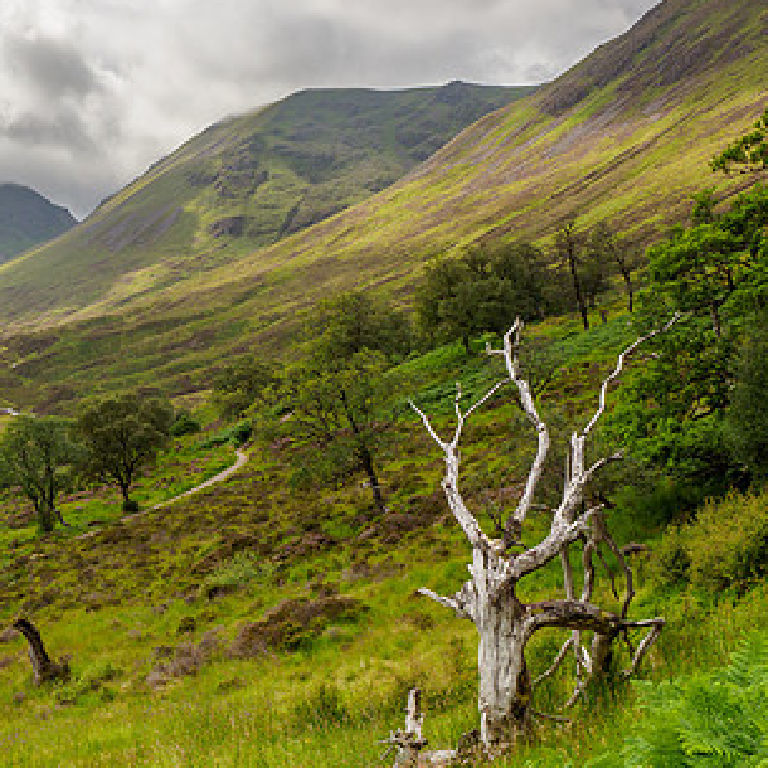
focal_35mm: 47
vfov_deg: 36.1
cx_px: 118
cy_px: 374
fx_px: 1180
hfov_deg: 34.6
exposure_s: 1/100
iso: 200
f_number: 7.1
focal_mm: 14
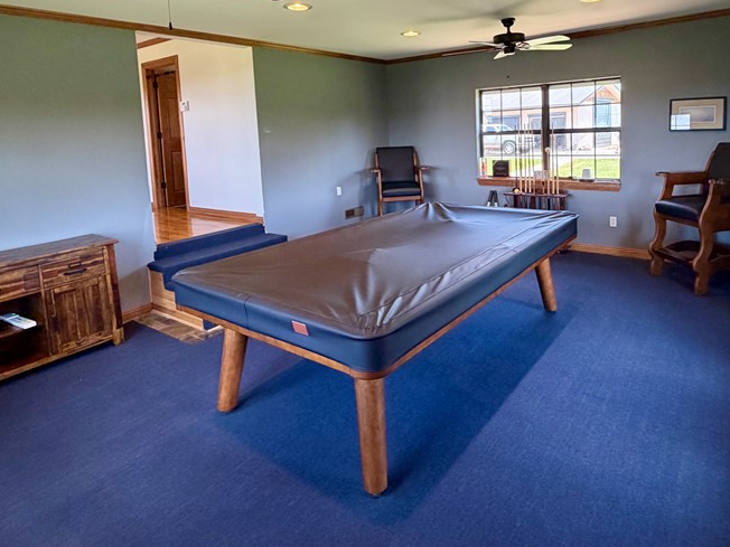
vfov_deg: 59.2
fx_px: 464
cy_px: 168
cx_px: 413
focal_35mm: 22
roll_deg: +1.0
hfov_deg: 76.0
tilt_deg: -6.0
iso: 250
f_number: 2.2
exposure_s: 1/120
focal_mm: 2.22
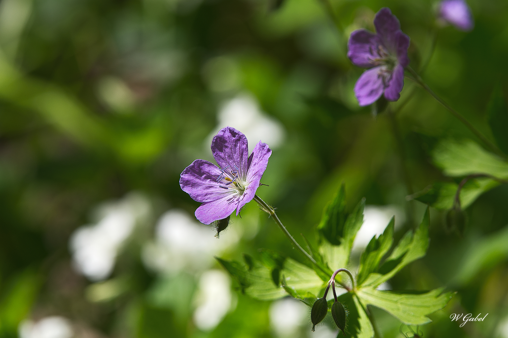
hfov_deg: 4.1
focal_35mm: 500
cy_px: 169
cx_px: 254
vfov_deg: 2.7
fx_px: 7052
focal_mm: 500
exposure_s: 1/800
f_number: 8
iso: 400
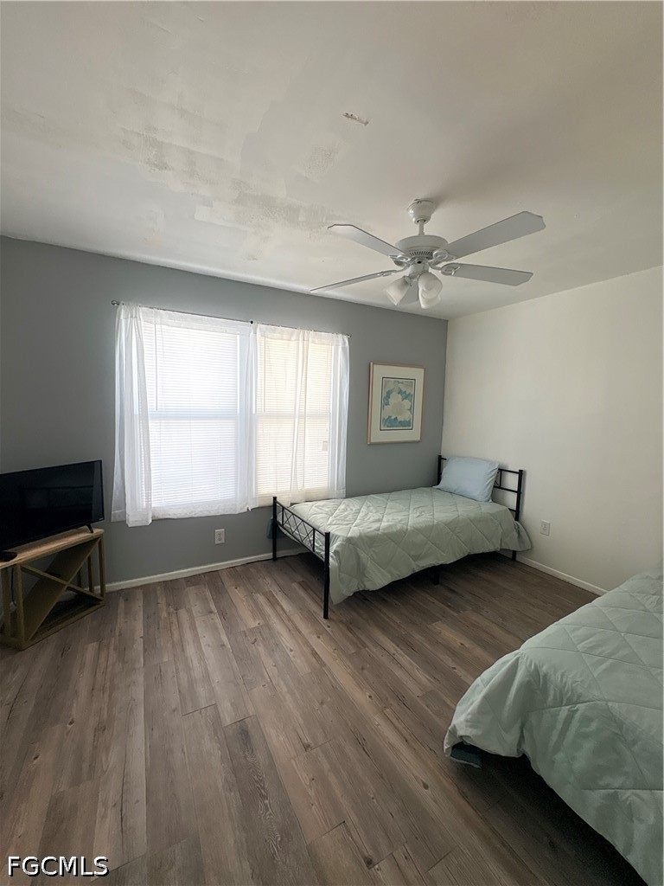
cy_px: 443
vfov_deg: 102.1
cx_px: 332
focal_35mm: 14
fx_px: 358
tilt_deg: -6.0
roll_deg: -1.7
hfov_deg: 85.7
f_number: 2.2
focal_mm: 2.22
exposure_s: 1/120
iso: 40
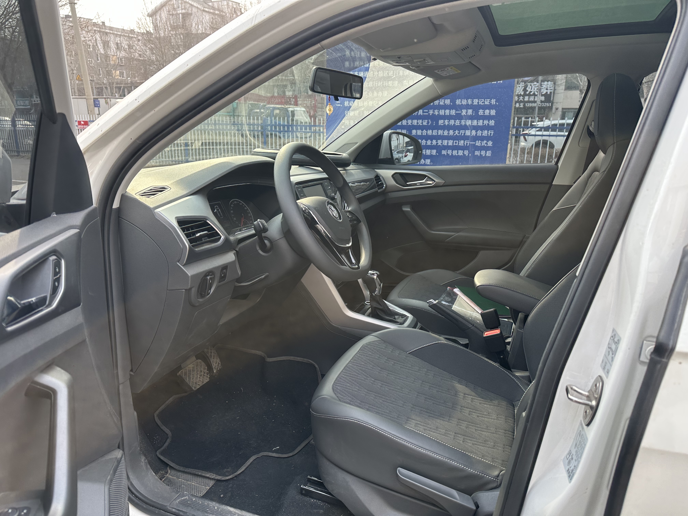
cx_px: 344
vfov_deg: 56.8
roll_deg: +0.6
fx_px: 477
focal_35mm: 24
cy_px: 258
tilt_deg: -16.4
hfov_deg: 71.6
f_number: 1.78
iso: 80
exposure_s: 1/450
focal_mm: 6.86
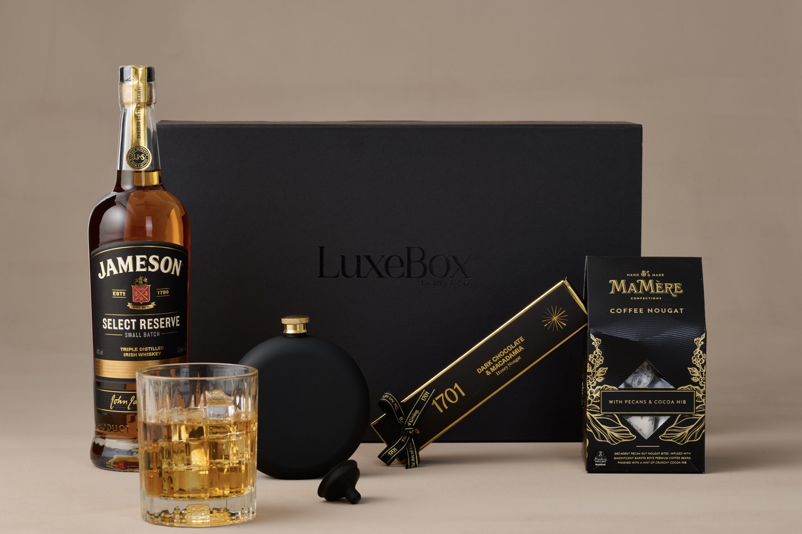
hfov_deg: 19.5
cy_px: 267
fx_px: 2337
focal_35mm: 105
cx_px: 401
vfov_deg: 13.0
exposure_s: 1/200
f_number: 16
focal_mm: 105
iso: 100
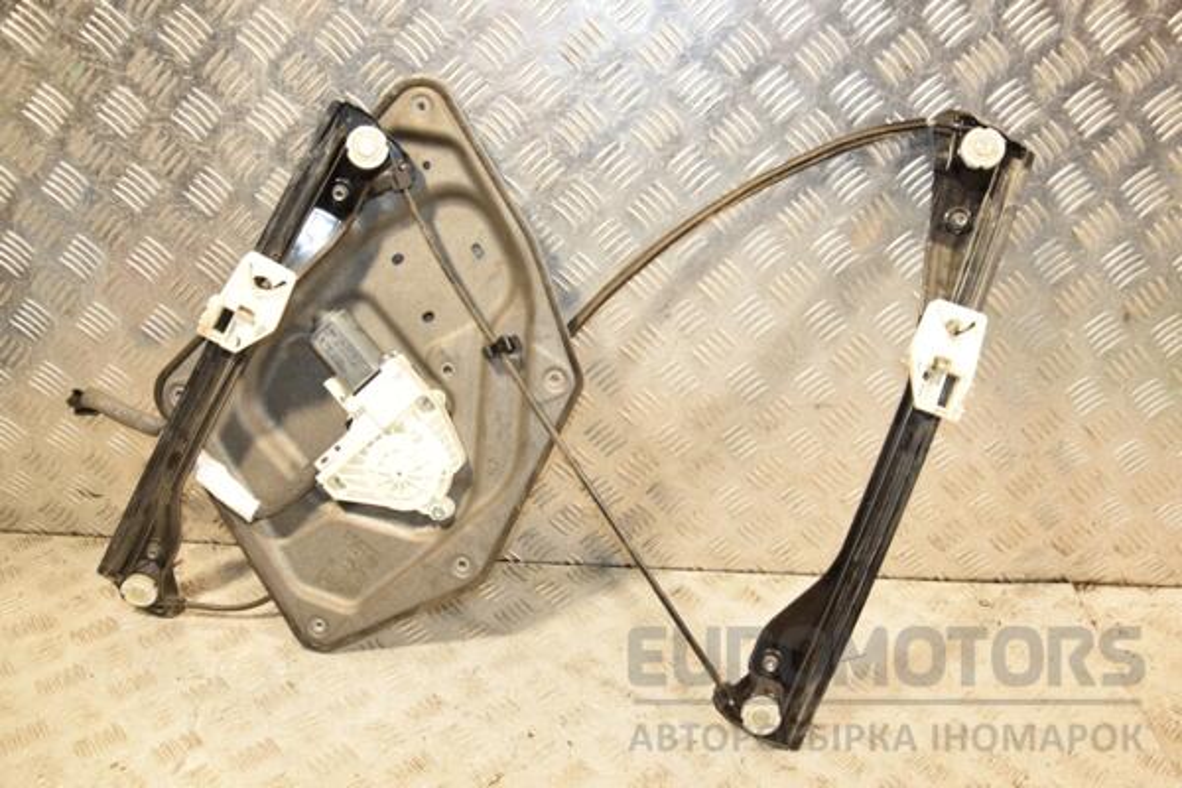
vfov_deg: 41.7
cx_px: 591
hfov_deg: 59.5
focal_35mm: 32
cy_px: 394
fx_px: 1034
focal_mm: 21
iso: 800
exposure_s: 1/200
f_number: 5.6
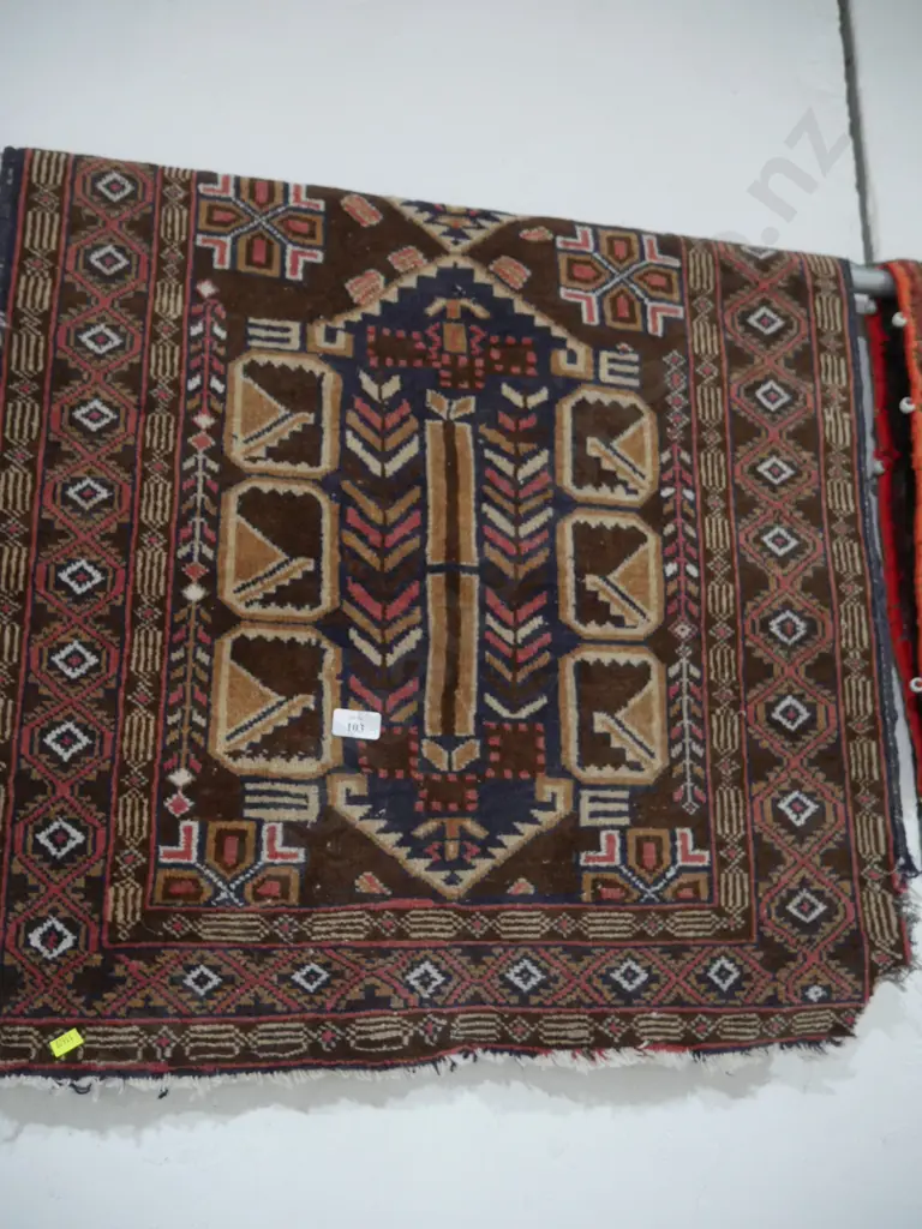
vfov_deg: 63.4
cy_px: 614
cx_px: 461
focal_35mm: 28
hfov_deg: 49.7
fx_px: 994
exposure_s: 1/60
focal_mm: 14
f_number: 3.5
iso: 1600
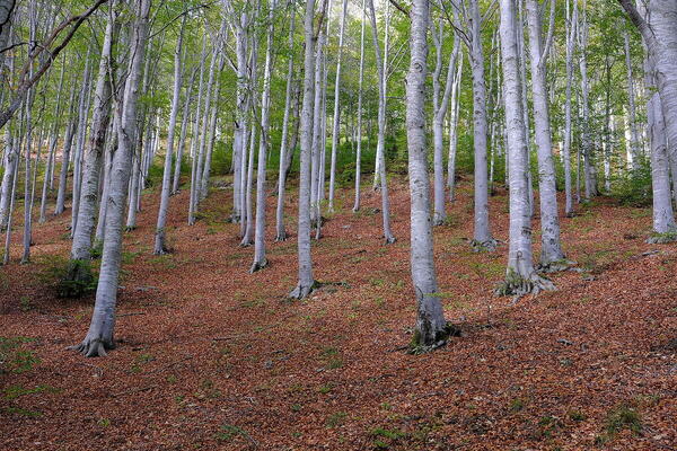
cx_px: 338
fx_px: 771
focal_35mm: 41
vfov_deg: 32.6
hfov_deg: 47.4
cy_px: 226
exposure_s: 1/100
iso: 1000
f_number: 8
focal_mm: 27
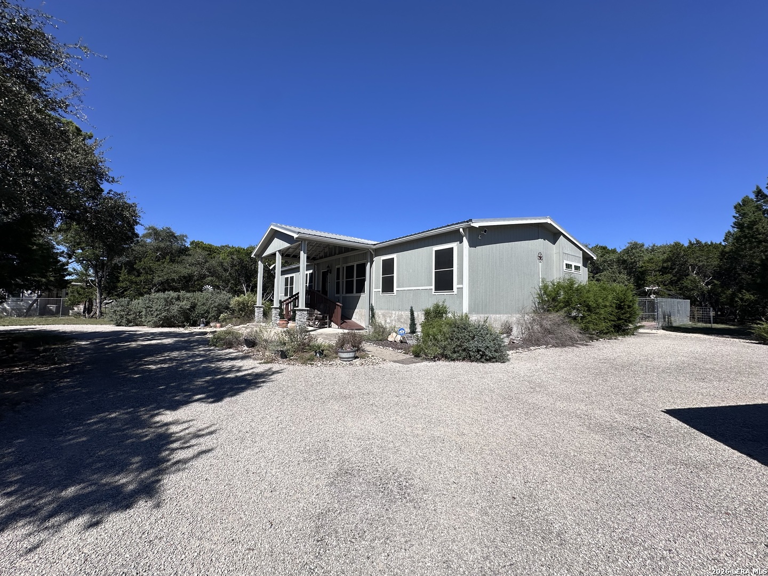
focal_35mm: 14
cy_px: 288
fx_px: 311
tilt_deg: +3.9
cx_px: 384
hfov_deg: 102.1
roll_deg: -1.3
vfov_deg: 85.7
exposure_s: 1/3205
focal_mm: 2.22
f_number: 2.2
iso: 50
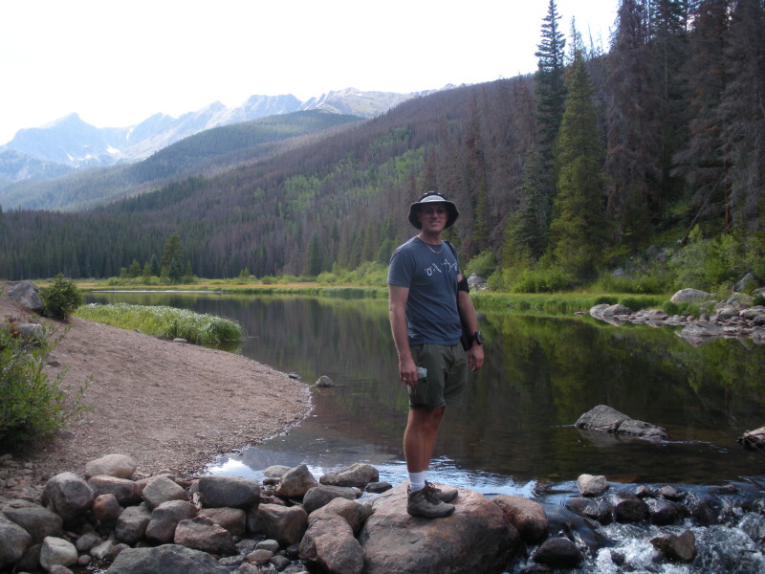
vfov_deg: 39.7
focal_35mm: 36
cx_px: 382
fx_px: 796
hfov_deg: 51.4
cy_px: 287
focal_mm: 6.3
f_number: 3.5
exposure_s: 1/142
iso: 64
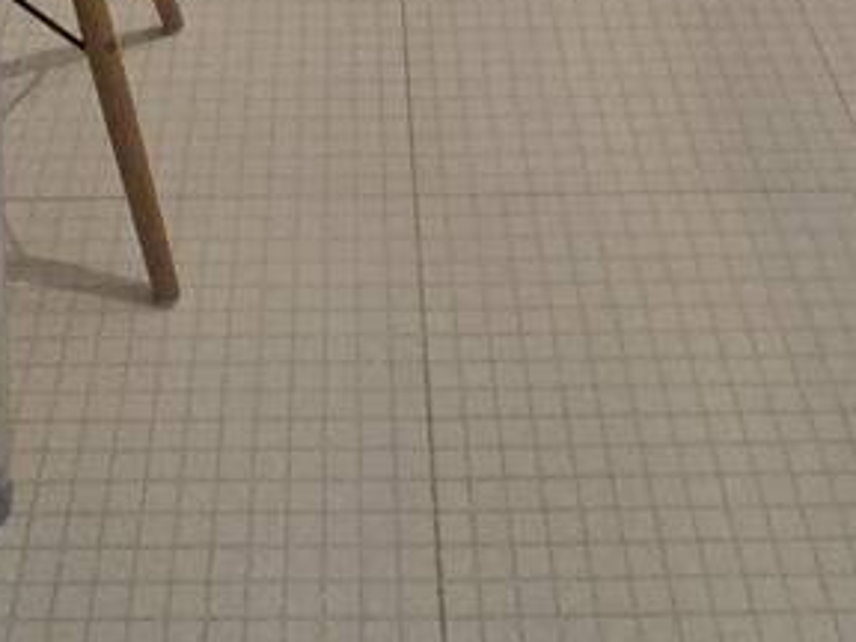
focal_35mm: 65
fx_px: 1607
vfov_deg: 14.9
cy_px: -865
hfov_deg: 29.7
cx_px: 315
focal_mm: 1.7
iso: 200
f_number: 2.2
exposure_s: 1/60
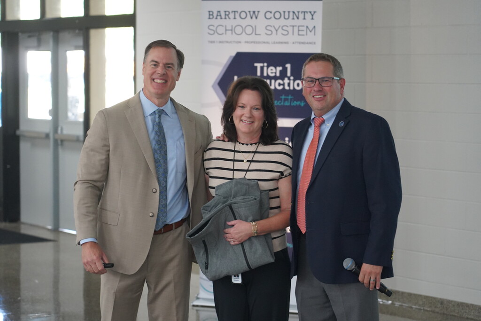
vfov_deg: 13.0
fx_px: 1403
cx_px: 240
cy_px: 160
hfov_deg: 19.5
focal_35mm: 105
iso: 5000
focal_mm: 105
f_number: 4
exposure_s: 1/160
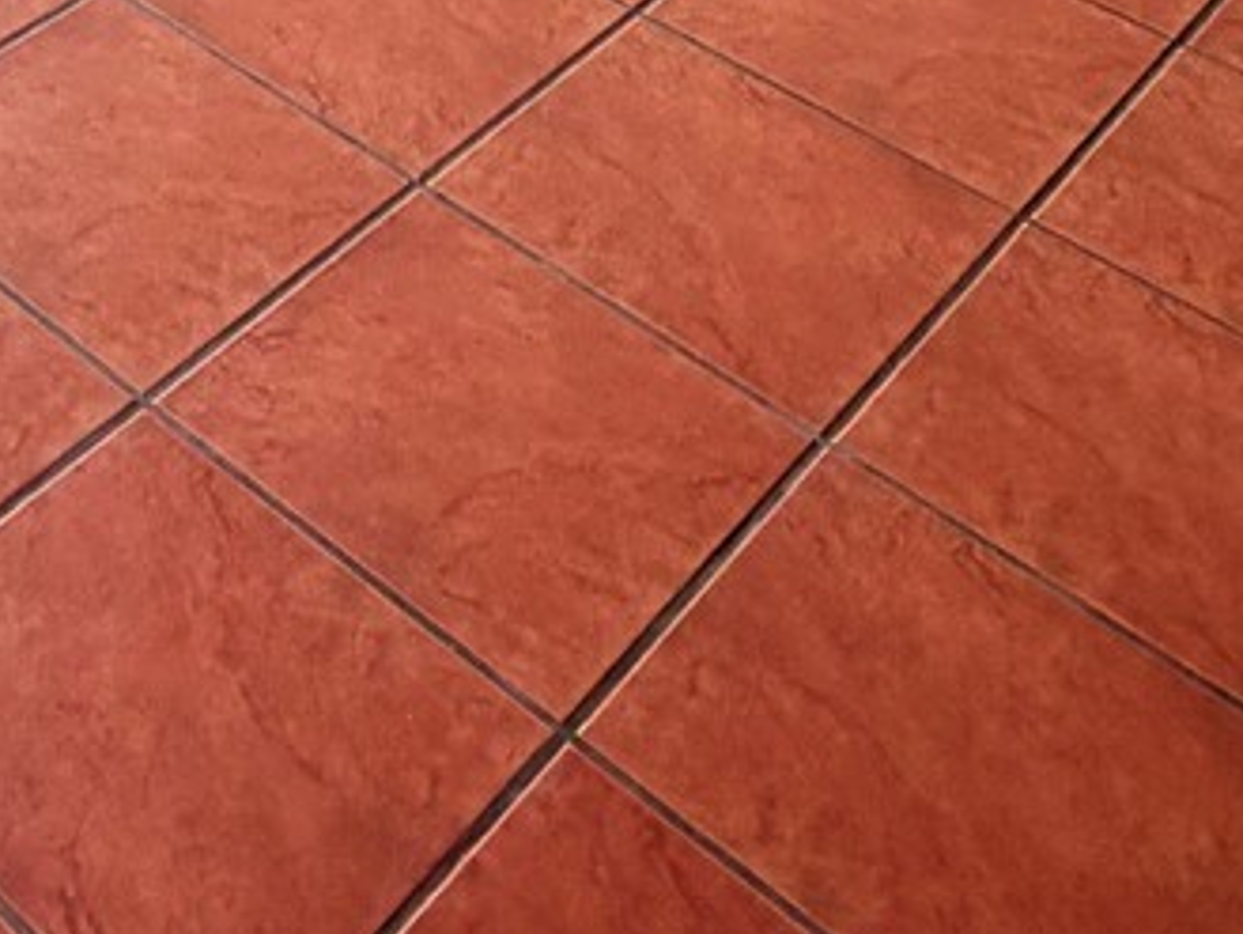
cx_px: -132
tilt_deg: -9.1
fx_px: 2443
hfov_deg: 26.3
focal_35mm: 68
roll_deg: -2.2
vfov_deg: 15.4
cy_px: -1131
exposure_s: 1/482
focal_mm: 2.22
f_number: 2.2
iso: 64
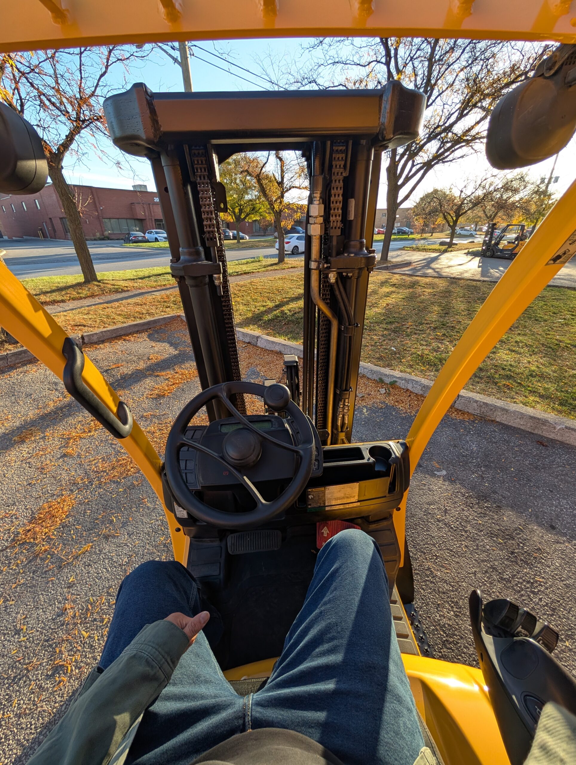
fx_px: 266
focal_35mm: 12
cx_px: 288
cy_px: 382
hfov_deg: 94.6
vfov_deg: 110.5
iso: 48
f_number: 1.7
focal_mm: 2.02
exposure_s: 1/532
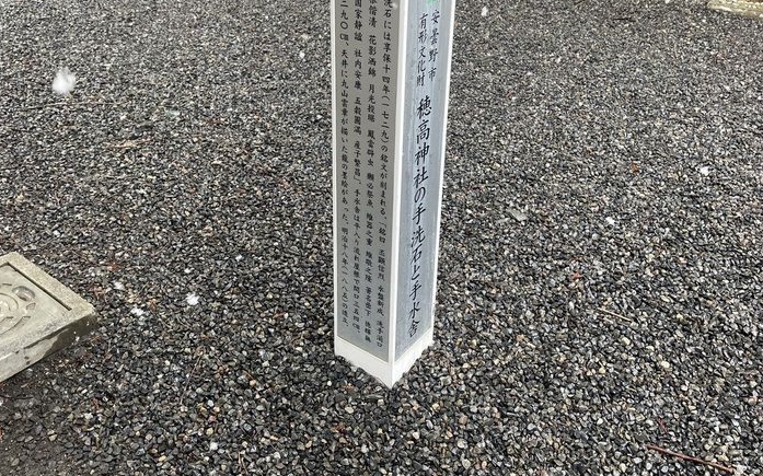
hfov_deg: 61.3
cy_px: 144
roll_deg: -1.2
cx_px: 386
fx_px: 644
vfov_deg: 39.9
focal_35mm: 31
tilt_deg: -27.2
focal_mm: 5.1
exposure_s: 1/121
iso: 100
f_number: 1.6
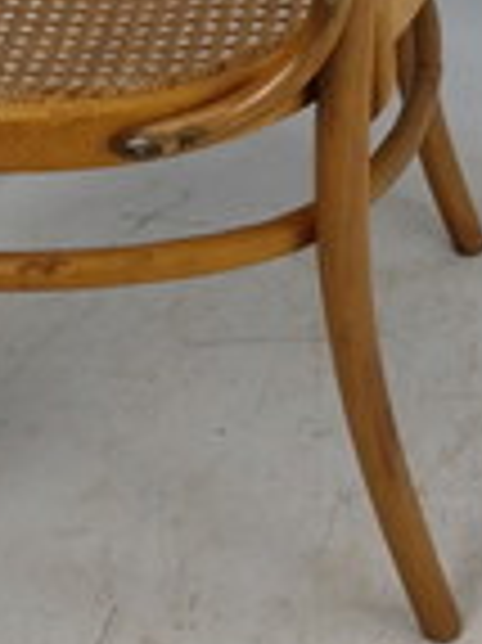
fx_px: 2306
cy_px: -426
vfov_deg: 14.4
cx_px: 694
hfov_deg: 11.5
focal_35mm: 124
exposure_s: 1/50
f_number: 1.8
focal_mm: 4
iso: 40
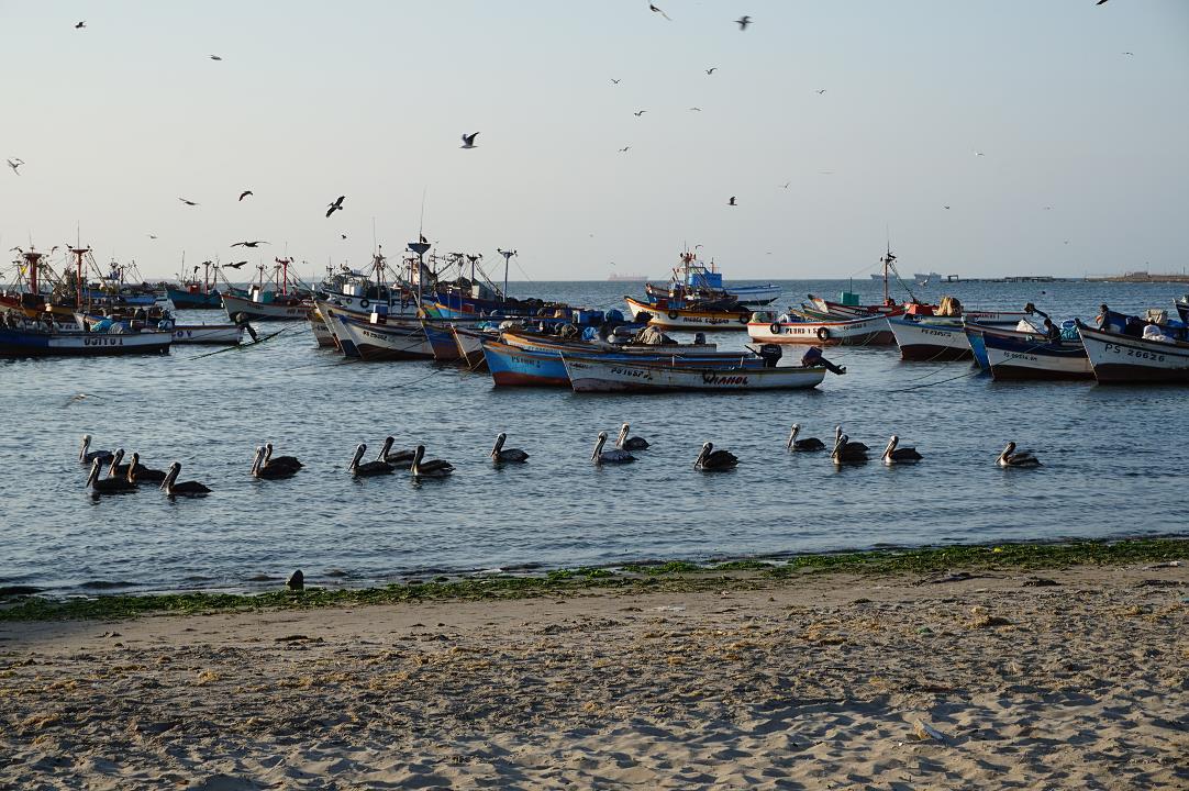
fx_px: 2475
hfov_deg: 27.0
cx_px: 594
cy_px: 396
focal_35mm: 75
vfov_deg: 18.2
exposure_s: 1/100
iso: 100
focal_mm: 50
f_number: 13
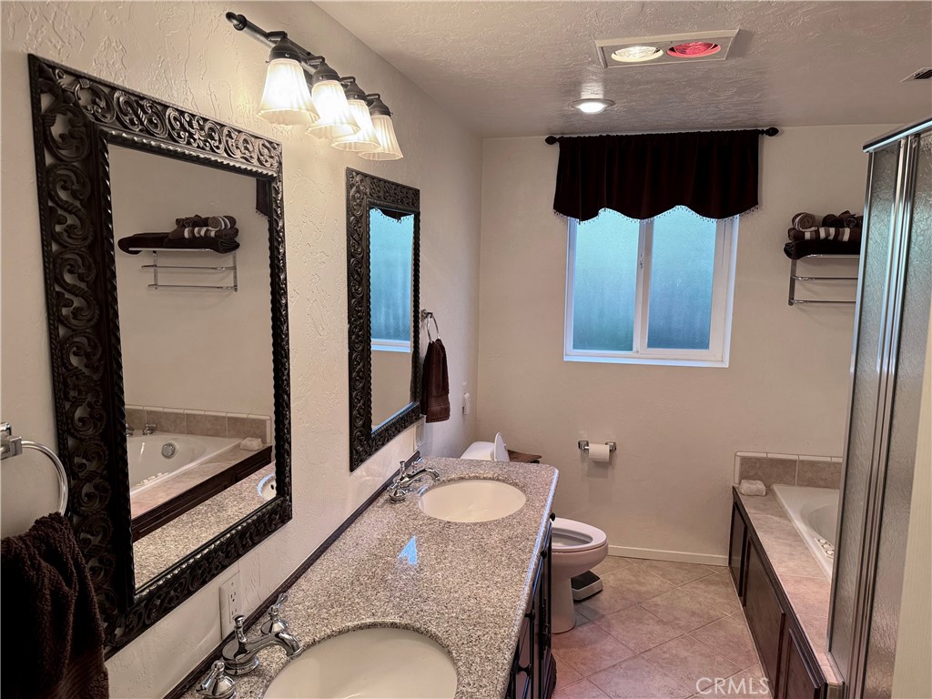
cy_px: 350
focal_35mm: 24
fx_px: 646
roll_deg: +0.1
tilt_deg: -8.9
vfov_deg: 56.8
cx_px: 466
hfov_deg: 71.6
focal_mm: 6.76
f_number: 1.78
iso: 125
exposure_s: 1/120
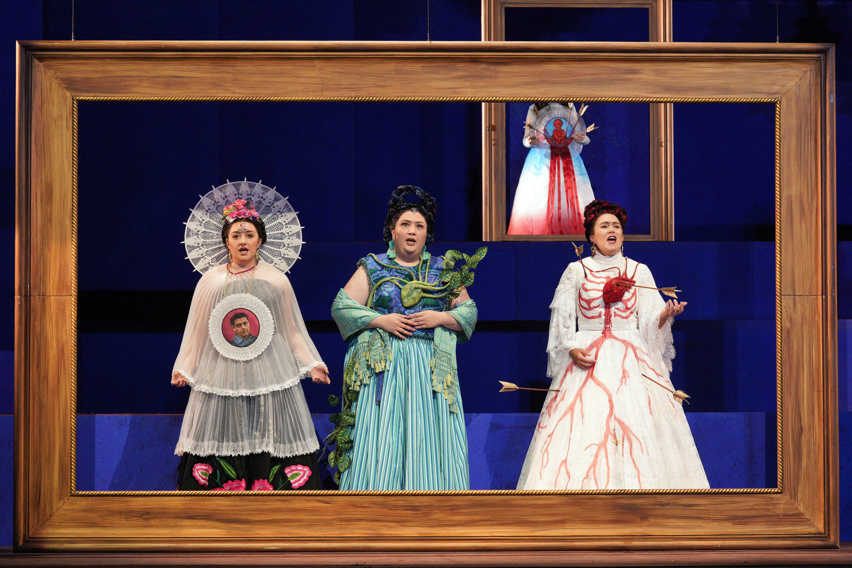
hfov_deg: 21.2
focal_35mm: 96
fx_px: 2272
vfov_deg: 14.2
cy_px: 284
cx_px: 426
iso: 4000
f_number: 6.3
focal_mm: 96
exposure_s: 1/80
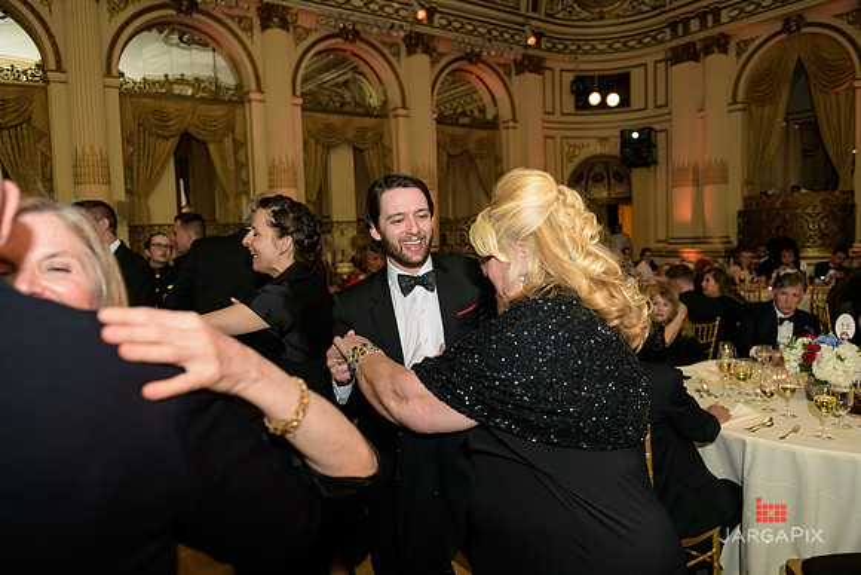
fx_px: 622
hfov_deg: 69.4
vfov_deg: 49.6
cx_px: 430
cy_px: 288
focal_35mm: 26
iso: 1600
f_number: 3.2
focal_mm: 26
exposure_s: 1/100
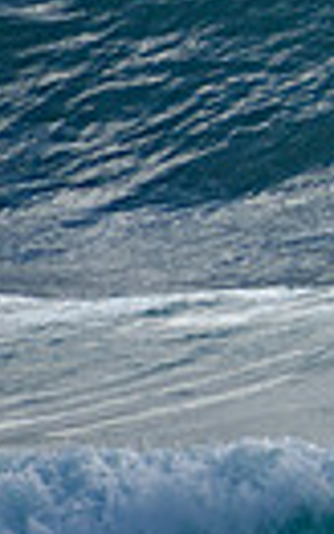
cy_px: 79
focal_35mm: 2703
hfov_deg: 0.5
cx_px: 1051
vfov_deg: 0.8
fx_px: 39324
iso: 320
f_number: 5.6
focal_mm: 400
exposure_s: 1/2000
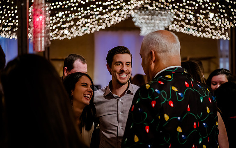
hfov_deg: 28.6
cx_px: 117
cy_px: 74
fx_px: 463
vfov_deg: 18.1
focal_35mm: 72
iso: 4000
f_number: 2.8
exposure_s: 1/100
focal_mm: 70
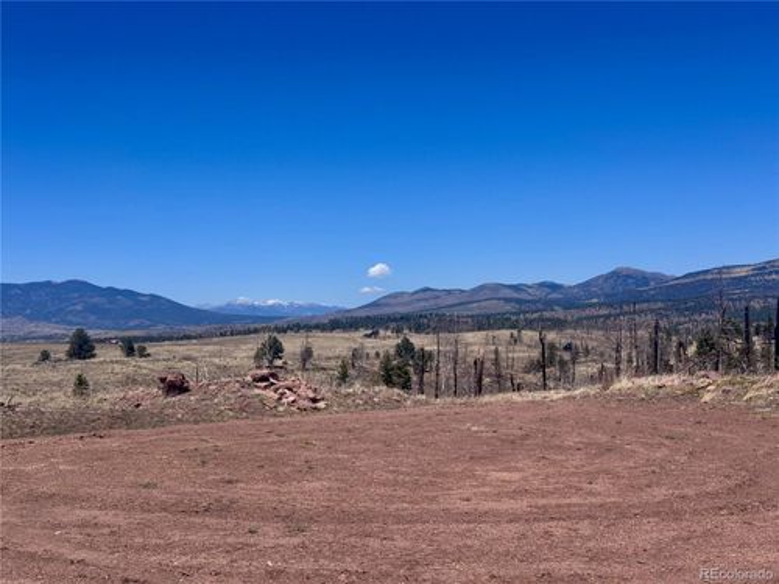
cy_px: 292
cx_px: 390
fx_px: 1080
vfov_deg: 30.3
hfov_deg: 39.7
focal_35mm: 48
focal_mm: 6.76
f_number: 1.78
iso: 64
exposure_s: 1/6410
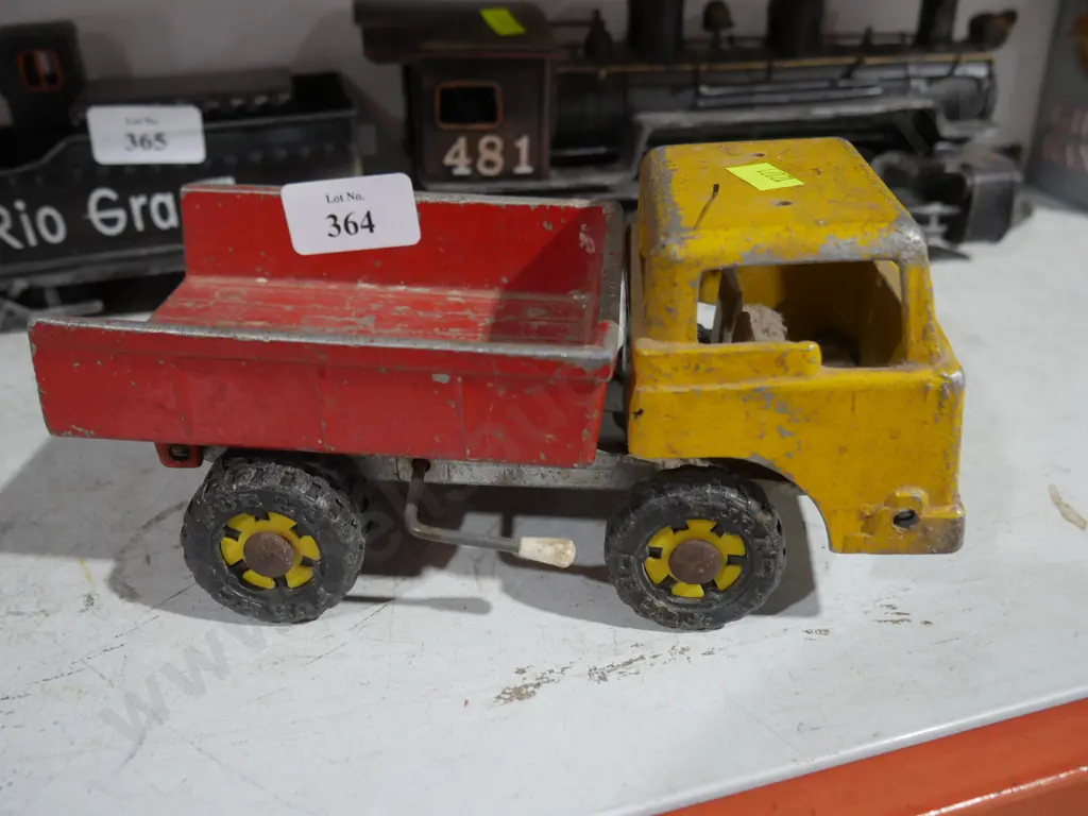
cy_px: 408
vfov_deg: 44.2
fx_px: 1006
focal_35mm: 32
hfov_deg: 56.8
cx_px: 544
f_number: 3.6
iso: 800
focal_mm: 16
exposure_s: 1/60
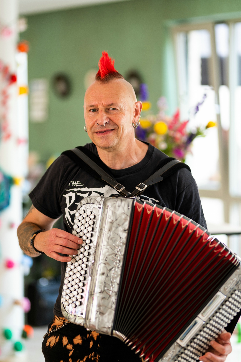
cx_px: 120
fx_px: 854
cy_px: 181
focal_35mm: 85
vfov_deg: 23.9
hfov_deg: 16.1
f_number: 1.4
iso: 320
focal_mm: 85
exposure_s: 1/200
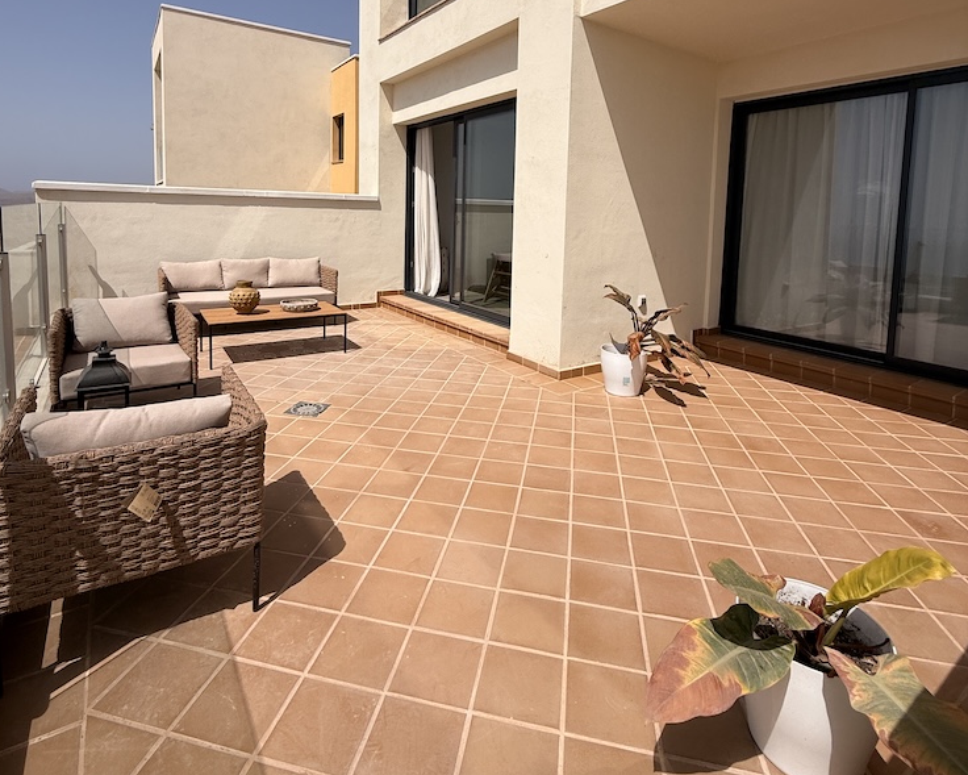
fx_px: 544
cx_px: 466
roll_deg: -1.8
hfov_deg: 83.2
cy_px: 257
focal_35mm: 19
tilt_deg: -3.5
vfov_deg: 68.8
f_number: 2.2
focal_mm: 2.22
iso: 50
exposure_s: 1/6173
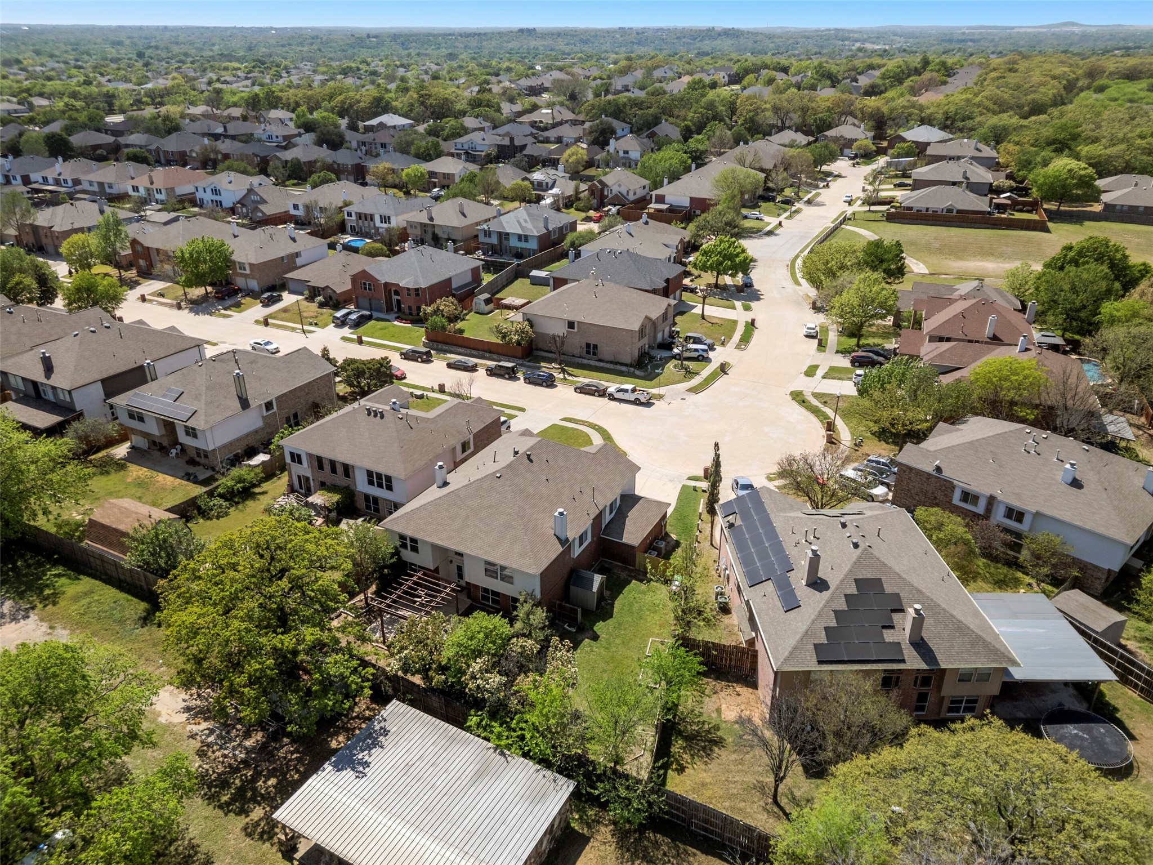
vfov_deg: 56.8
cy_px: 432
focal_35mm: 24
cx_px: 576
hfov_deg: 71.6
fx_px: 799
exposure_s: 1/3000
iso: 200
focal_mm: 6.72
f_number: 1.7
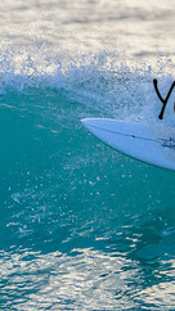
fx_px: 15561
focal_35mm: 1885
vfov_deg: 1.1
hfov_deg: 0.6
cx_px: 286
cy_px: 88
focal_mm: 750
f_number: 11
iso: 1400
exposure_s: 1/2000
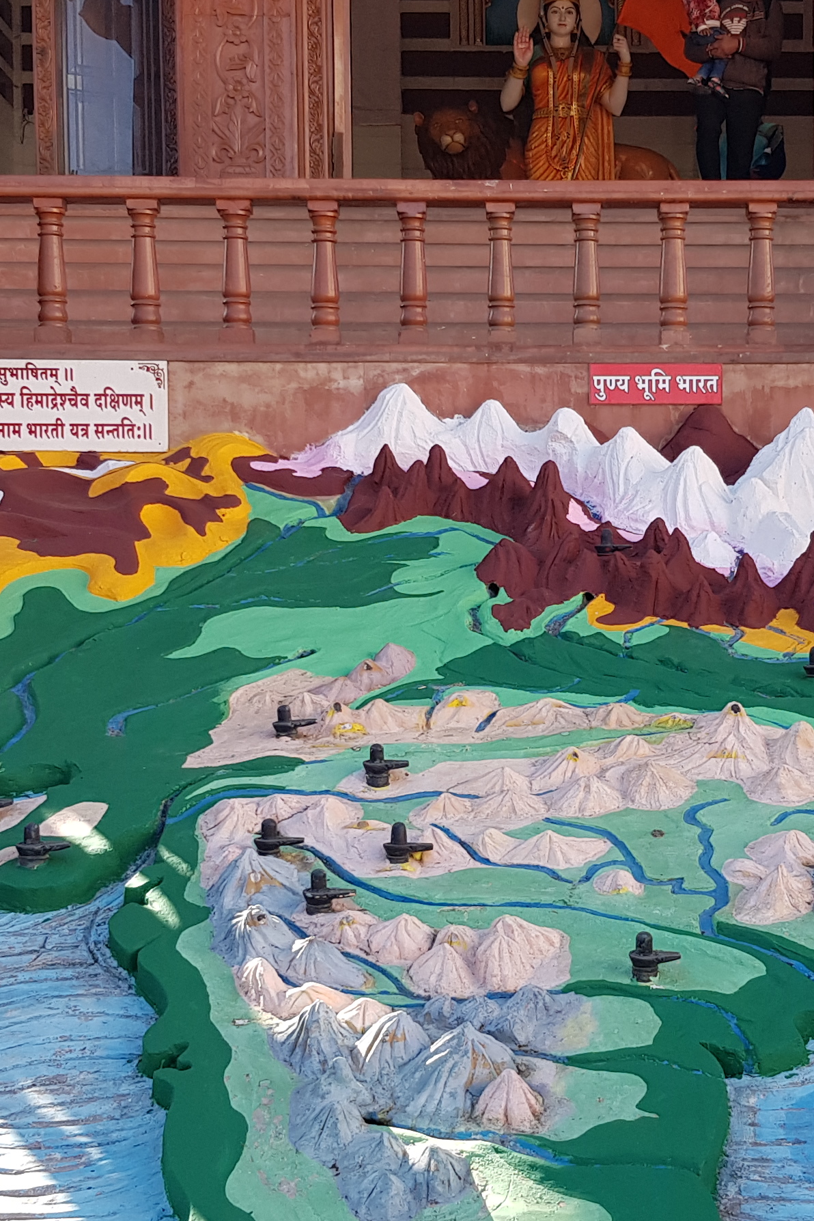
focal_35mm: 61
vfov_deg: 32.8
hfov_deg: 22.1
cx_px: 612
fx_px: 2068
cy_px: 694
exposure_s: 1/522
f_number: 1.7
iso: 40
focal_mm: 4.3
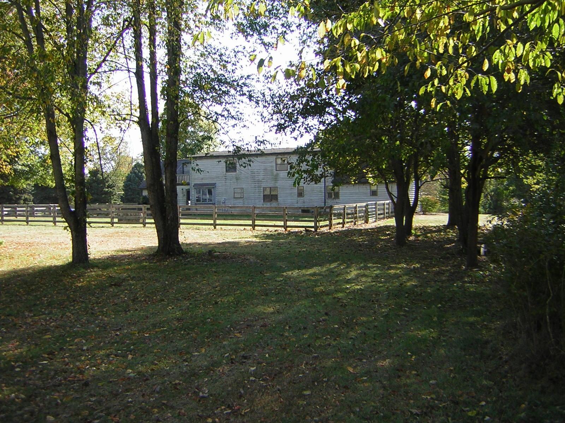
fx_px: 588
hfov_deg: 51.4
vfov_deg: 39.7
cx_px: 282
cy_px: 212
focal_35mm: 36
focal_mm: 4.7
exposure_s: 1/244
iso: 50
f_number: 2.6
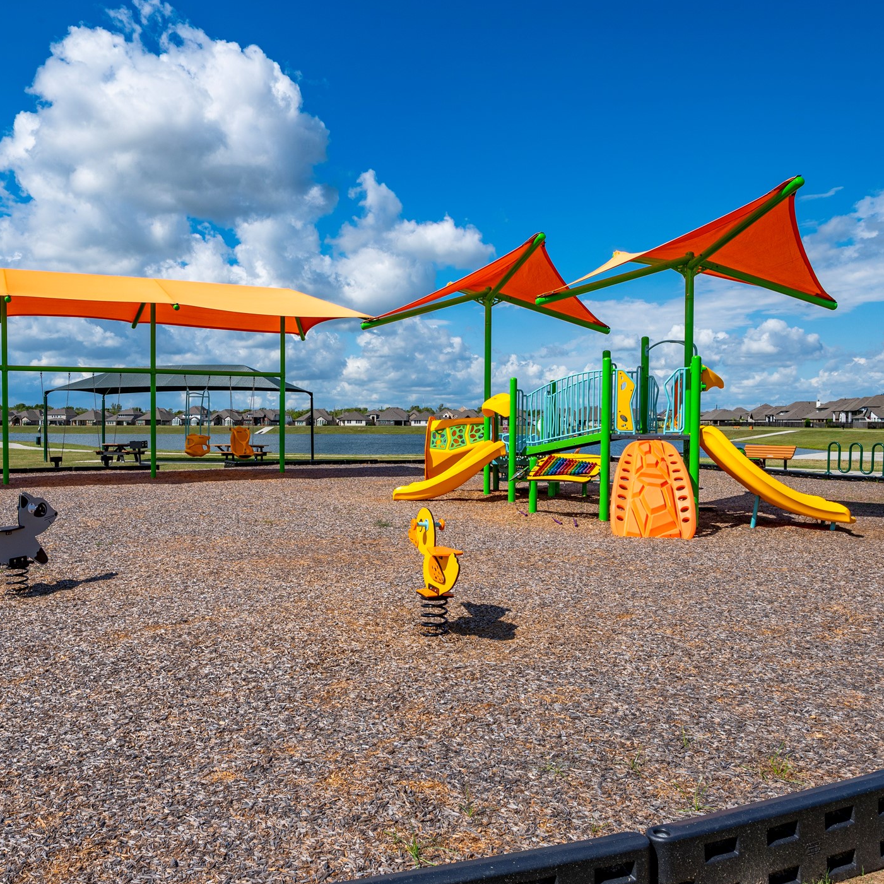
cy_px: 445
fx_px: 838
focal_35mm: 29
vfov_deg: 55.6
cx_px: 319
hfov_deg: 54.8
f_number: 13
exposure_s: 1/250
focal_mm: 22
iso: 125
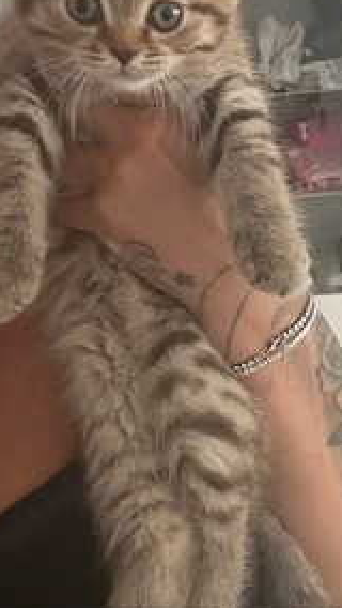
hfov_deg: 25.6
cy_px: 193
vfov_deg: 43.8
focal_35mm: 46
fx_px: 741
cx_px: 267
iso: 320
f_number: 1.9
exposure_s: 1/51
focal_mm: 2.69
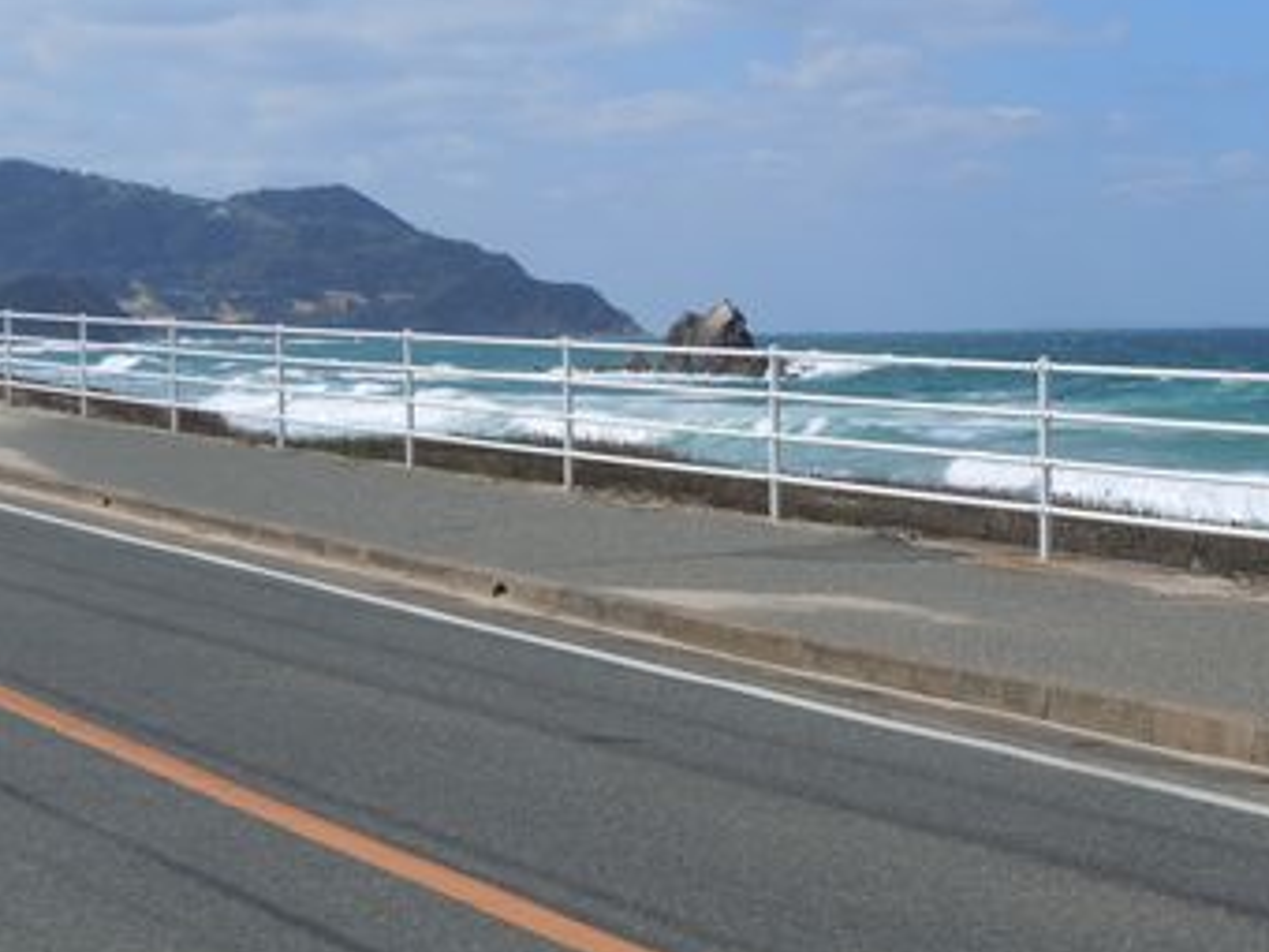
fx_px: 3189
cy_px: 411
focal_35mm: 87
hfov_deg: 22.5
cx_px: 683
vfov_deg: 17.0
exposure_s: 1/1000
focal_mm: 13.2
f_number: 5.2
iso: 100
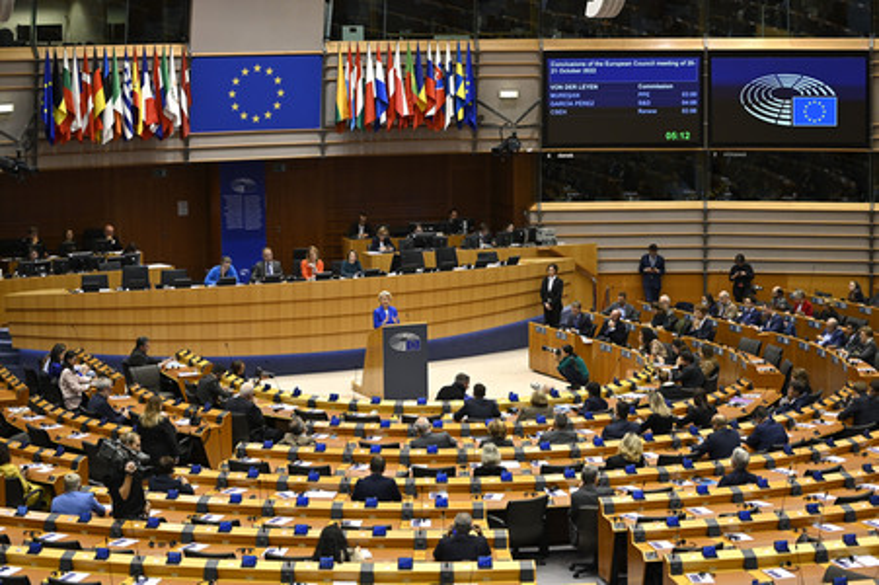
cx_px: 440
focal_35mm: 70
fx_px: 1708
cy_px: 292
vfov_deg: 19.4
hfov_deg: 28.9
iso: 1250
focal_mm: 70
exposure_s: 1/640
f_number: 2.8
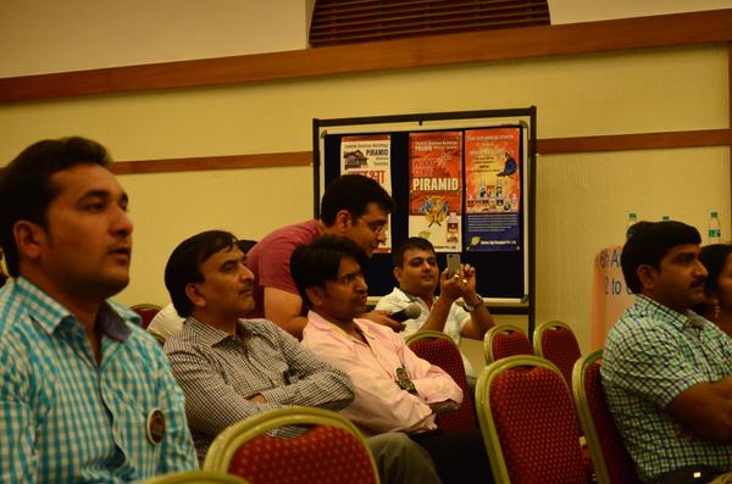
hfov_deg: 24.7
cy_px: 242
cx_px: 366
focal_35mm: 82
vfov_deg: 16.5
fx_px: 1674
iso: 2500
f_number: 5.6
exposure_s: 1/60
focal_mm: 55
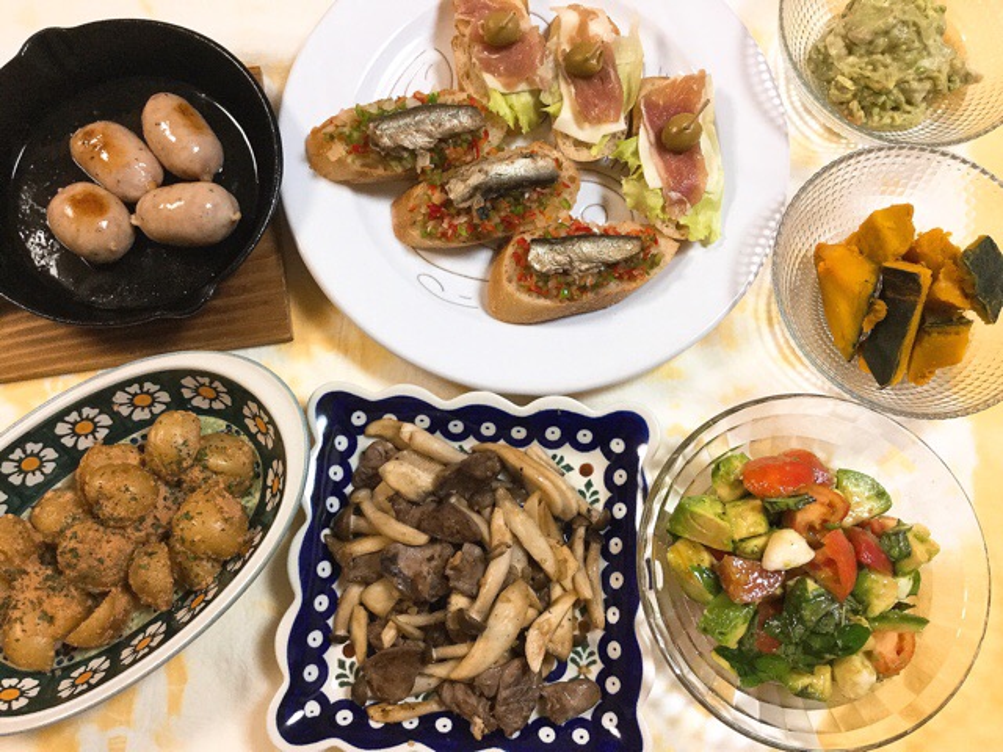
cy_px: 376
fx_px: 898
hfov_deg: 58.4
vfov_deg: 45.4
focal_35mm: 31
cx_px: 502
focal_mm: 3.3
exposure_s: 1/30
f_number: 2.4
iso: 100
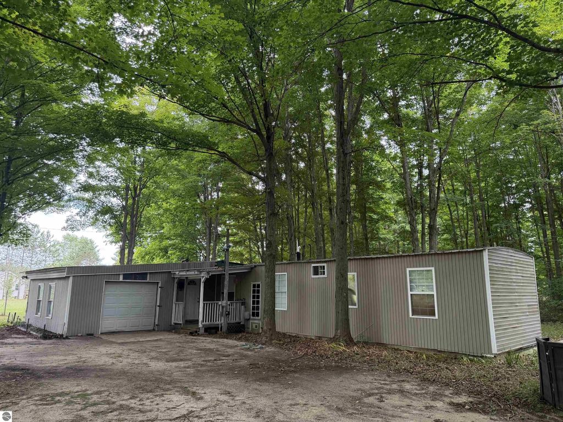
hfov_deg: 71.6
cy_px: 211
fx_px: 390
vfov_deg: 56.8
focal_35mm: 24
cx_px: 282
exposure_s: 1/227
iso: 200
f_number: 1.78
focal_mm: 6.76
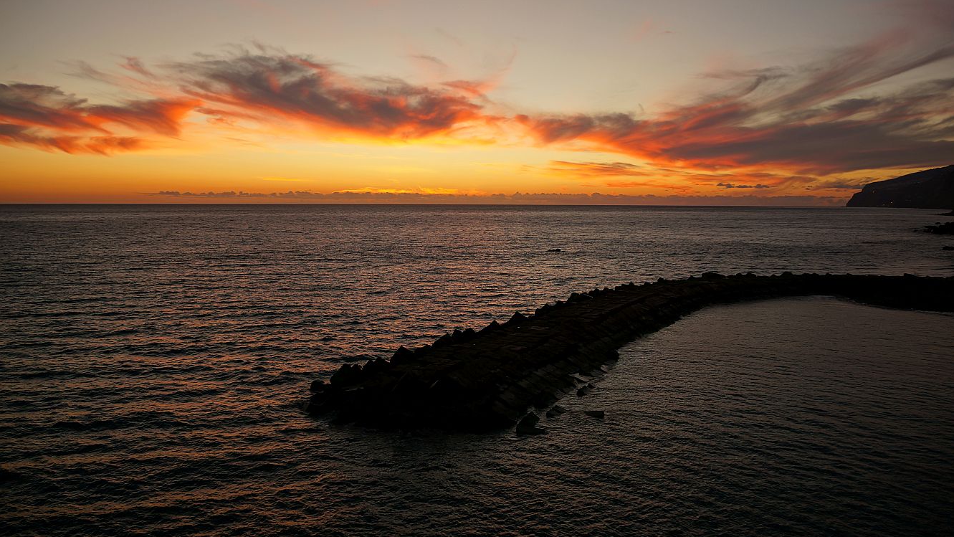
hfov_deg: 66.1
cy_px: 244
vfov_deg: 40.2
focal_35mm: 29
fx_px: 734
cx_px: 489
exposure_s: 1/50
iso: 100
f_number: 3.5
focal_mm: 18
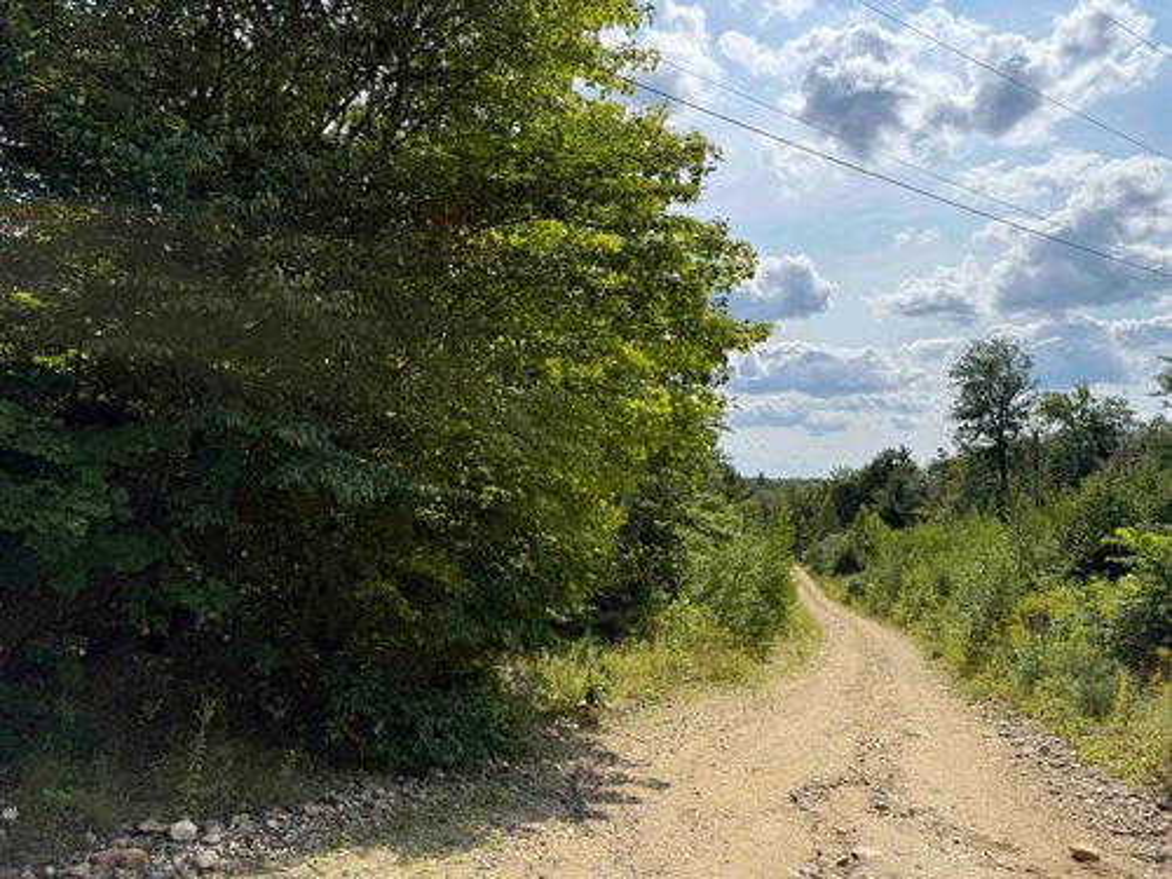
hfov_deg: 71.6
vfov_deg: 56.8
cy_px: 440
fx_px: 813
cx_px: 586
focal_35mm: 24
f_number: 1.78
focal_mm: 6.76
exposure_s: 1/8130
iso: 100
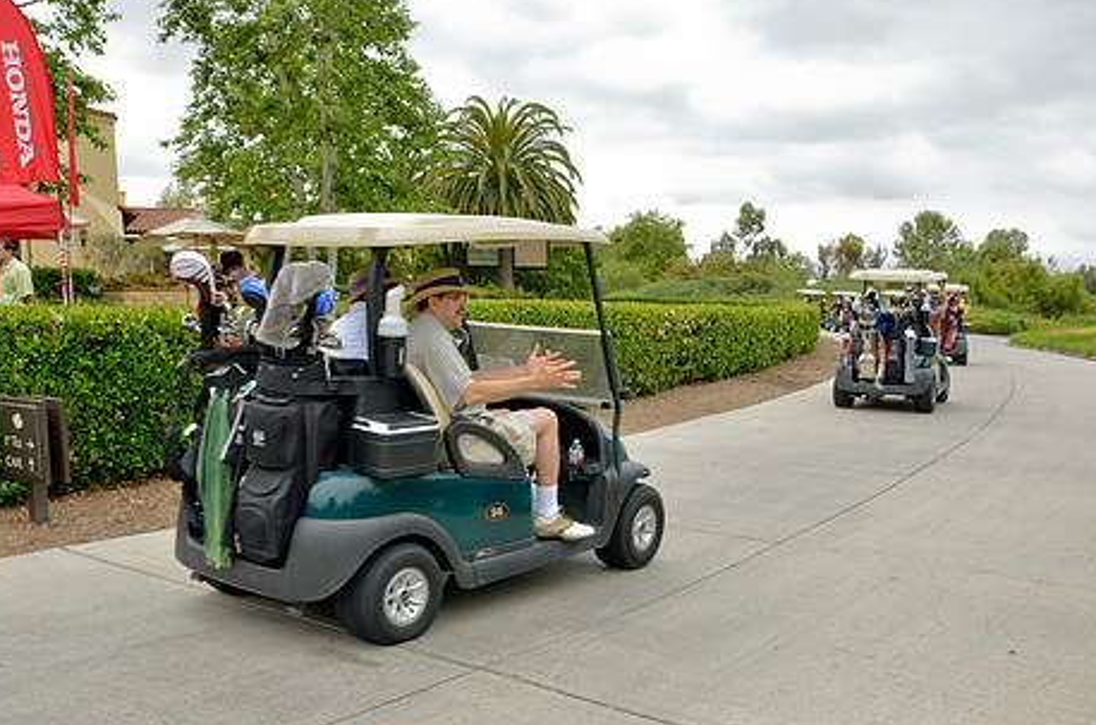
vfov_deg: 34.7
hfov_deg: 50.7
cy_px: 443
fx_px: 1154
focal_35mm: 38
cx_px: 591
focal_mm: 20
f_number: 9
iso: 200
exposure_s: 1/200
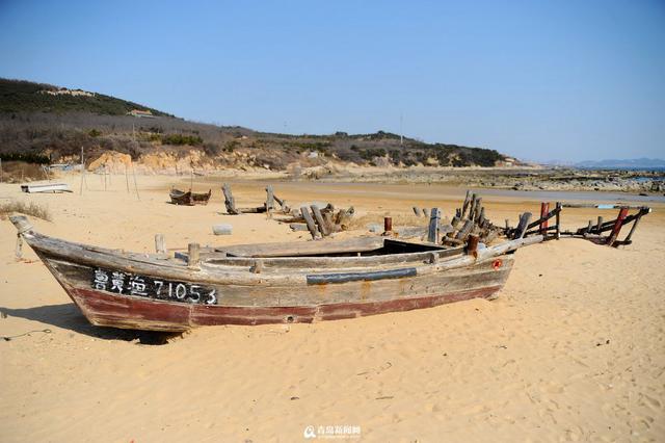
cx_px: 332
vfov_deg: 38.8
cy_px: 222
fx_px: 628
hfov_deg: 55.8
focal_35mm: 34
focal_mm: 34
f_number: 2.8
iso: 200
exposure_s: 1/5000
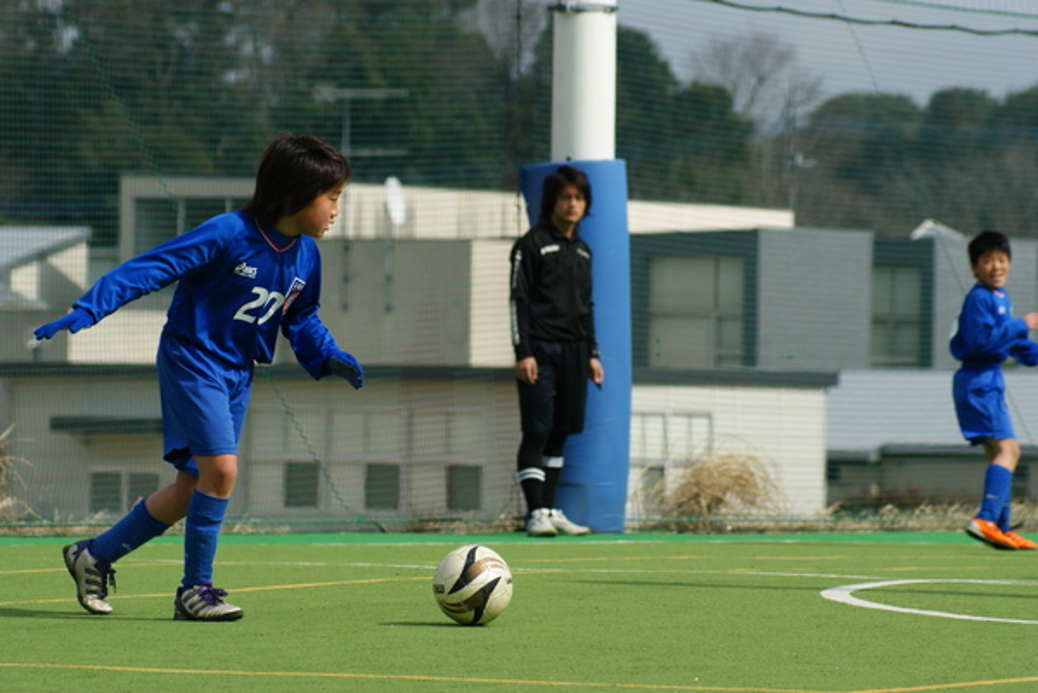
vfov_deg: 6.1
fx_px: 6492
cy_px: 346
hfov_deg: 9.1
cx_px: 519
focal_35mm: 225
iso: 400
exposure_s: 1/2000
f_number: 6.3
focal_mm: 150
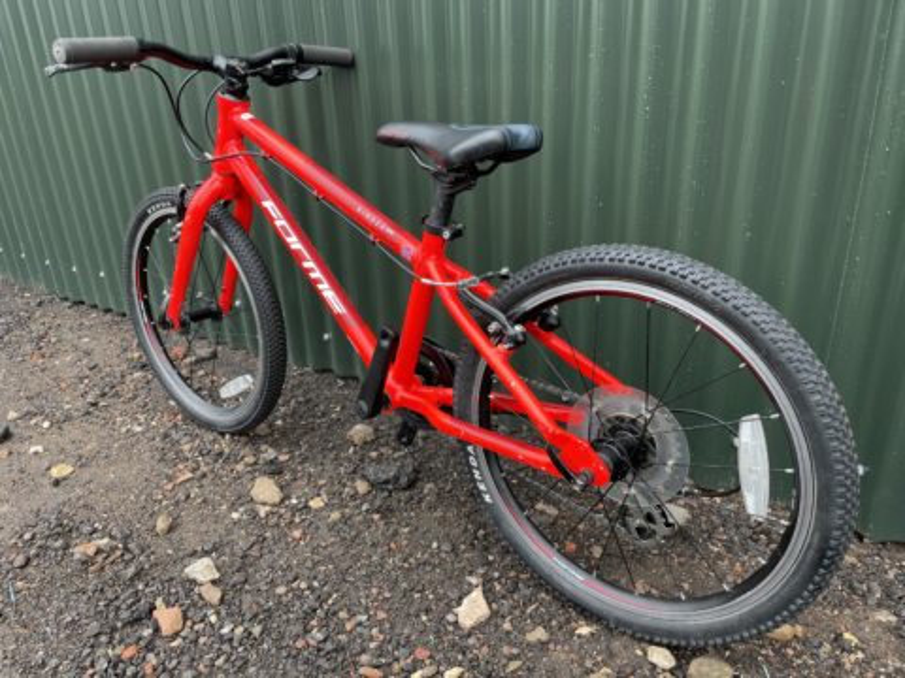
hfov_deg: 67.3
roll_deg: +3.7
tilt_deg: -24.6
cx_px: 452
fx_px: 680
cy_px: 339
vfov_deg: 53.1
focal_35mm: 26
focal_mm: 4.2
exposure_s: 1/130
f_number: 1.6
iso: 32
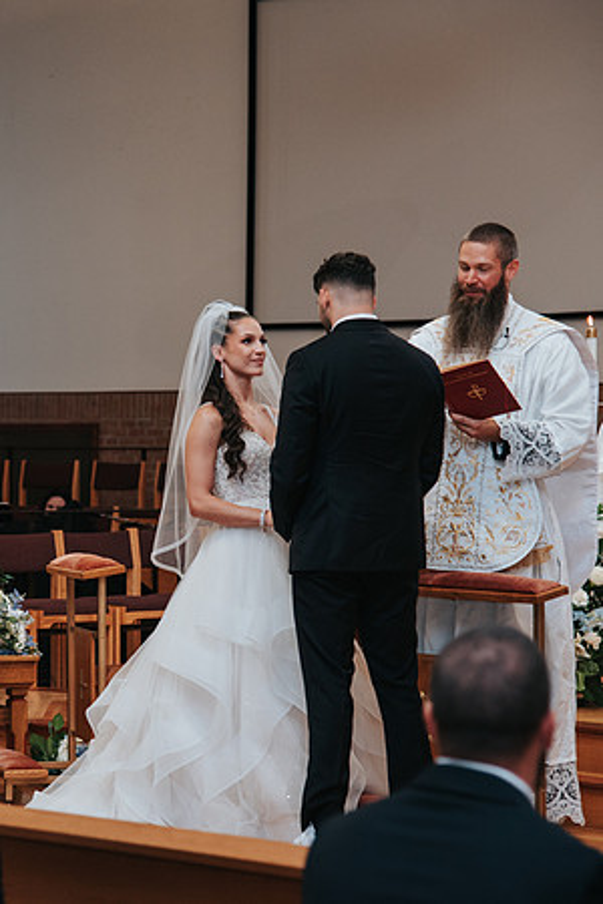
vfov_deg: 16.0
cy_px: 453
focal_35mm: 128
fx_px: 3216
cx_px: 113
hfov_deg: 10.7
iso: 1000
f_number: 4
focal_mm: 85
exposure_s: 1/200
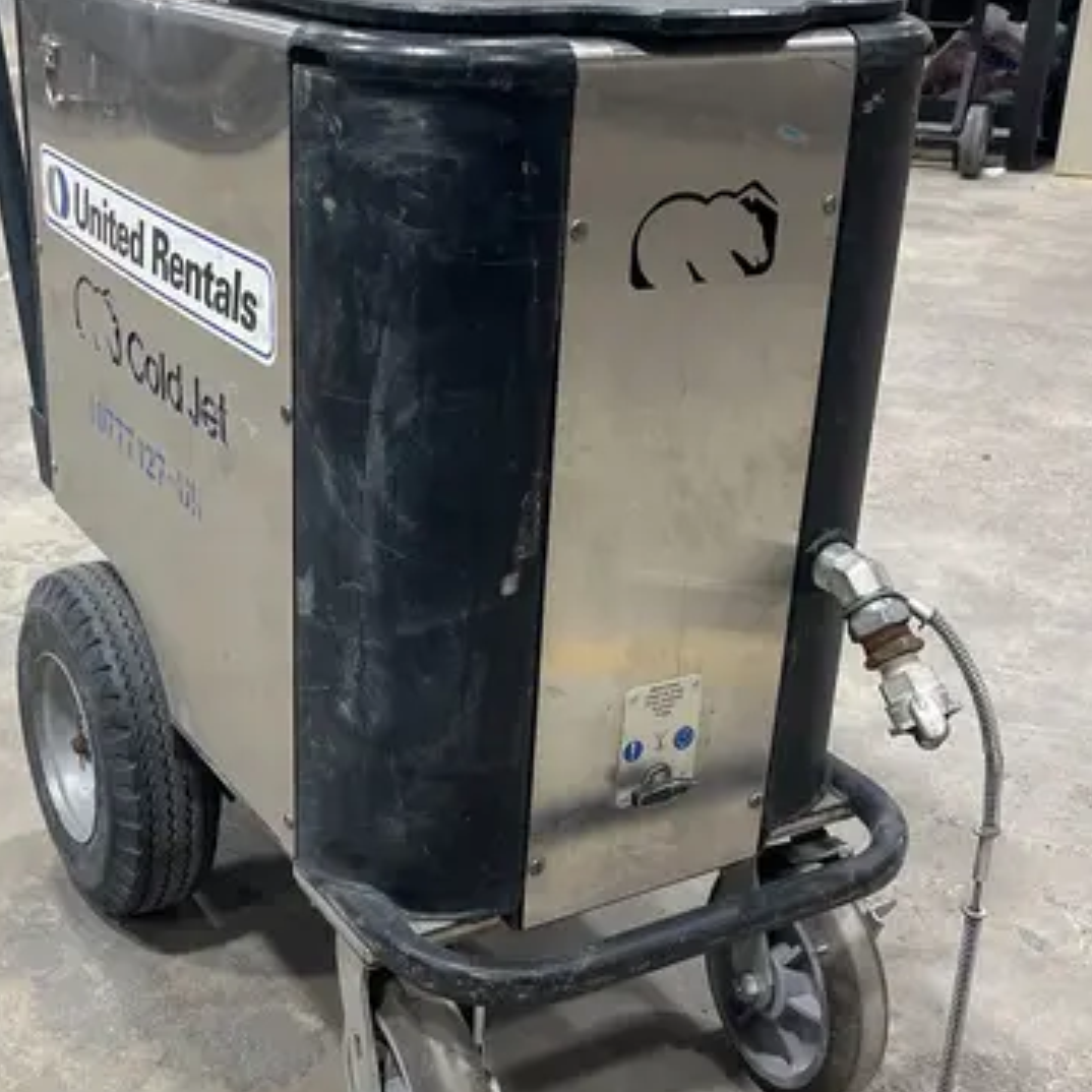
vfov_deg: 36.1
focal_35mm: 47
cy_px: 560
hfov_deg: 35.9
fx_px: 1677
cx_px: 418
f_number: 1.6
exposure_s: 1/89
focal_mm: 5.1
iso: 125
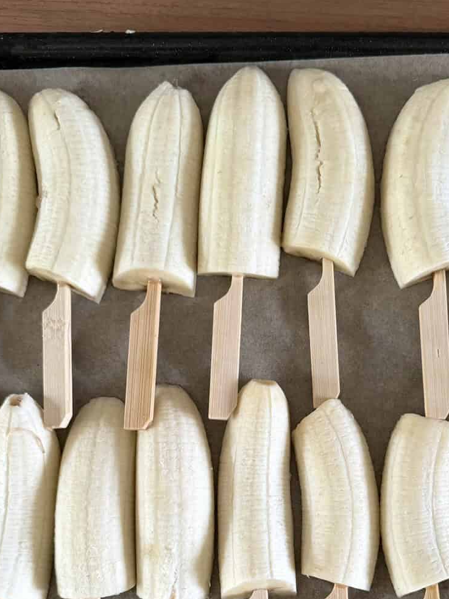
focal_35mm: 50
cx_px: 305
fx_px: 865
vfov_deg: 36.8
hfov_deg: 28.9
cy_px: 486
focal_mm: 6.8
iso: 200
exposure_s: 1/71
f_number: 1.8
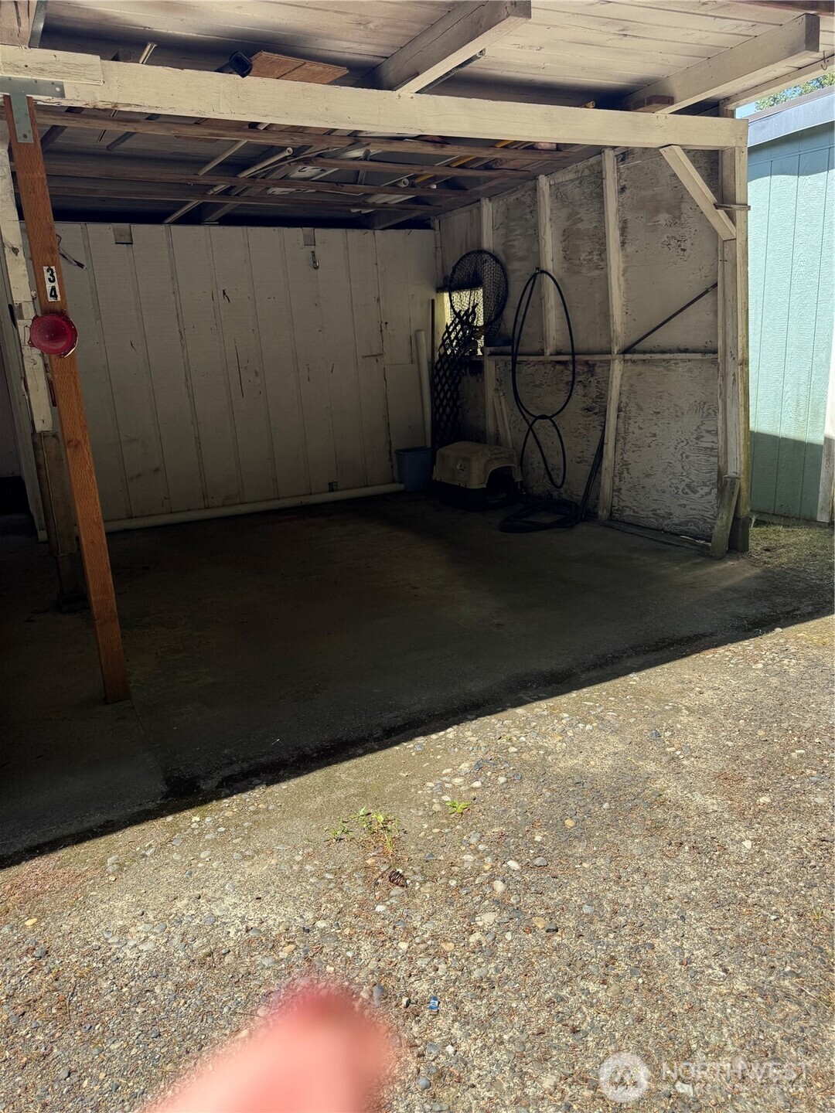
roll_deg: +4.5
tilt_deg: -13.7
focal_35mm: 24
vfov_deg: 71.6
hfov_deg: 56.8
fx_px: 772
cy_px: 556
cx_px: 418
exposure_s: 1/1721
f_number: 1.78
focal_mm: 6.76
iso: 80
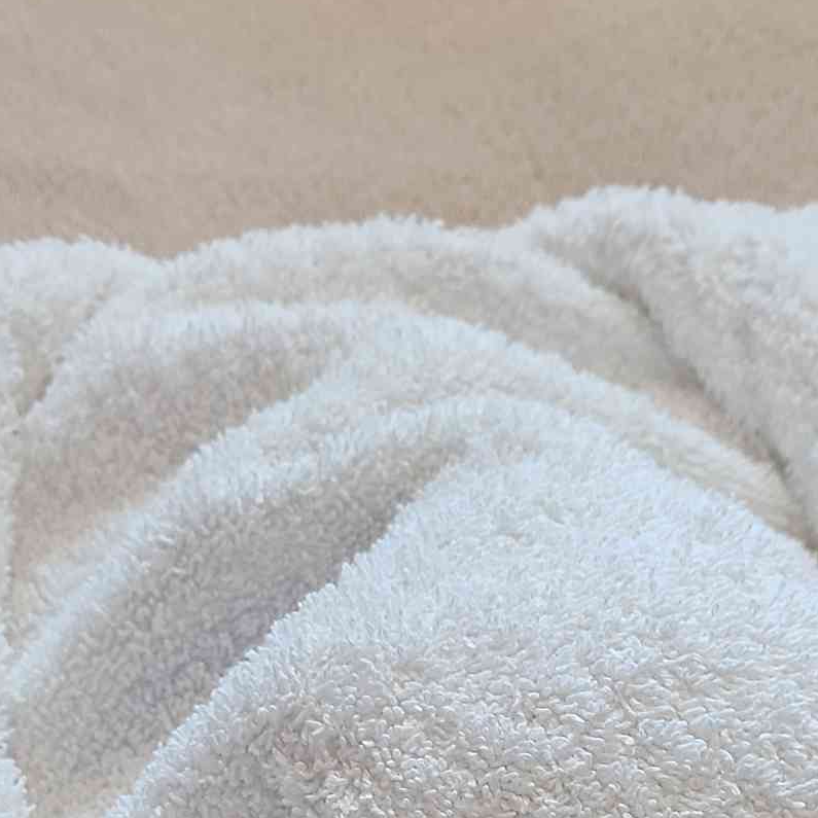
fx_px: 1978
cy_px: 1091
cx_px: 539
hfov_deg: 23.3
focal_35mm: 74
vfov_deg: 21.0
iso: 125
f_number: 1.8
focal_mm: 5.4
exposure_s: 1/60
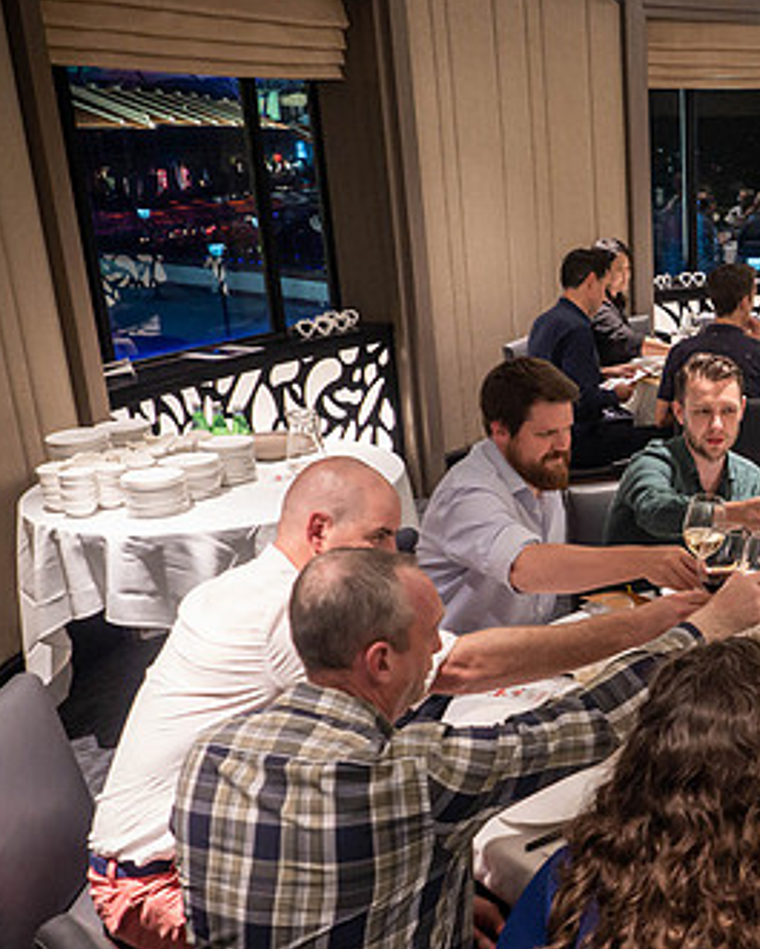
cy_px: 540
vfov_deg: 44.7
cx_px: 746
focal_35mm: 41
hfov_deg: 33.6
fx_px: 1152
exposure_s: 1/60
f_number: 2.8
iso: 2000
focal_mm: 12
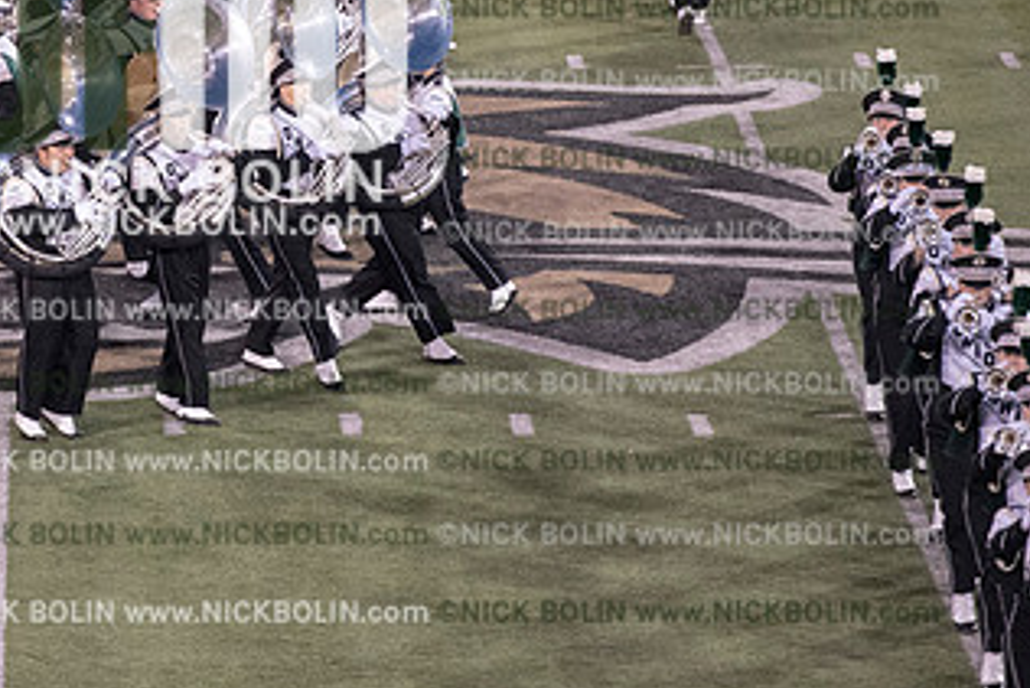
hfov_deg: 5.6
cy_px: 83
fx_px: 10505
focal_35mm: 367
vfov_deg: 3.7
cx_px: 176
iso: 5000
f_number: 3.2
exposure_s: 1/1250
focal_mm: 200
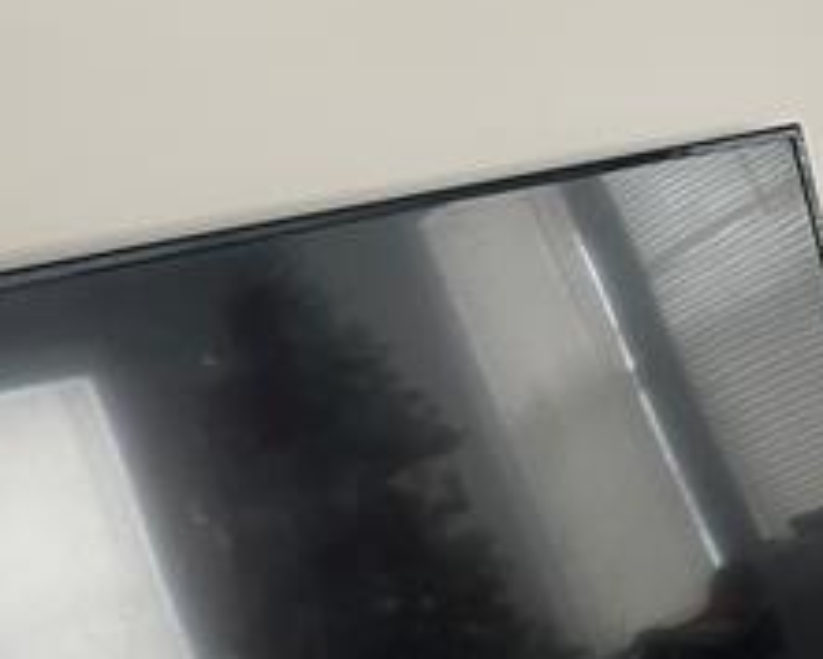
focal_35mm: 88
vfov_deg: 17.5
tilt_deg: -12.7
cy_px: 395
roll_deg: +5.6
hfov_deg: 20.8
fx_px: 2144
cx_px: 864
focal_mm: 5.7
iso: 200
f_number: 1.5
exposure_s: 1/60
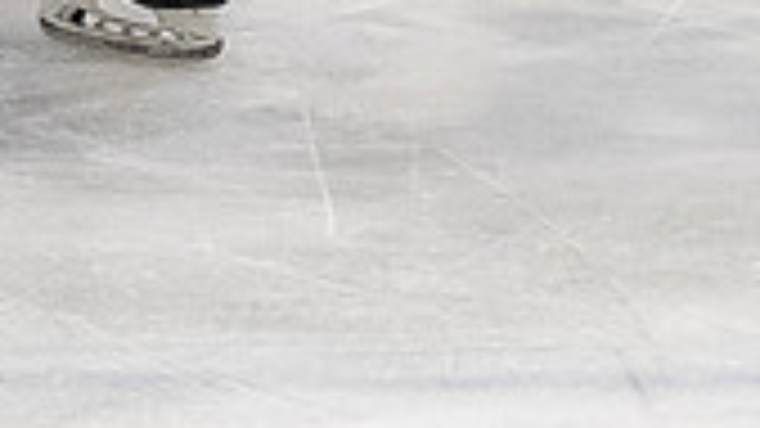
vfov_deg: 2.0
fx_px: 12190
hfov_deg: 3.6
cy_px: -414
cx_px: 200
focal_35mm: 605
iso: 1600
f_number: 3.2
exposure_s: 1/800
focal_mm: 70
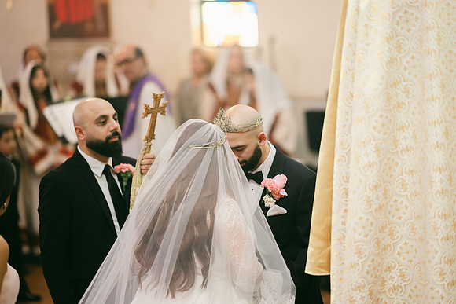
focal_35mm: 105
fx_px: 1330
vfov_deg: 13.0
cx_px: 228
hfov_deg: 19.5
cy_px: 152
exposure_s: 1/250
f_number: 1.4
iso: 800
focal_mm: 105
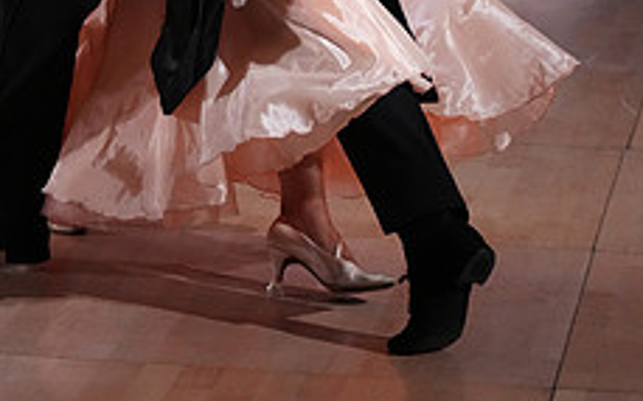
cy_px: -365
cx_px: 128
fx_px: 4748
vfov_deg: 4.8
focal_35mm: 271
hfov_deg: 7.7
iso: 3200
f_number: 4
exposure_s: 1/500
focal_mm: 105
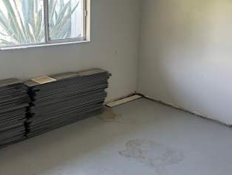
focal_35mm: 37
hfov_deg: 49.6
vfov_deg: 38.4
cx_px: 88
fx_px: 248
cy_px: 63
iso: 200
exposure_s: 1/121
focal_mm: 6.86
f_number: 1.78
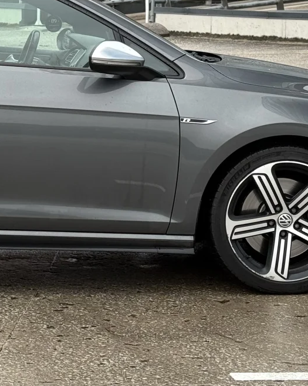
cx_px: -39
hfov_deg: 11.1
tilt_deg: -4.5
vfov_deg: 14.0
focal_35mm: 137
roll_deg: +0.0
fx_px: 1562
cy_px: 90
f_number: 1.78
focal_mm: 6.76
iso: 64
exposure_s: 1/557
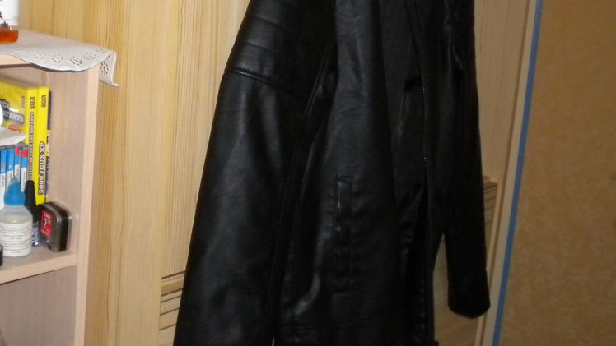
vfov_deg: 23.4
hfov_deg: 40.4
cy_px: 122
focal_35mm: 51
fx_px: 833
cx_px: 254
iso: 400
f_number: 3.1
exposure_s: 1/30
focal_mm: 6.3
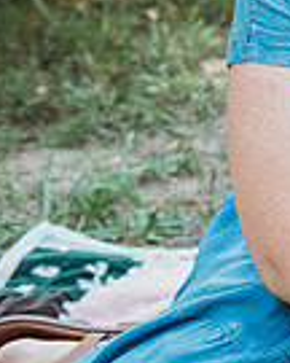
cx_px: 763
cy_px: -17
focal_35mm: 153
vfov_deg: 12.4
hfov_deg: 8.9
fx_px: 1641
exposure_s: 1/100
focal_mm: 38
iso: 200
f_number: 5
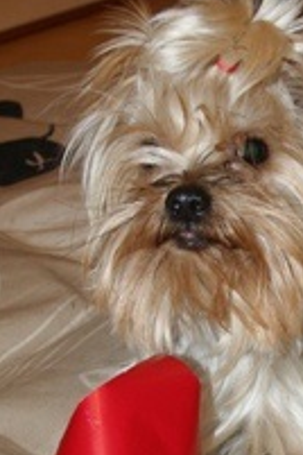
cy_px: 283
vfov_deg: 23.6
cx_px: 285
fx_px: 1086
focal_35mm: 86
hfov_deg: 15.7
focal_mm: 24
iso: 400
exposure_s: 1/60
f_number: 5.6
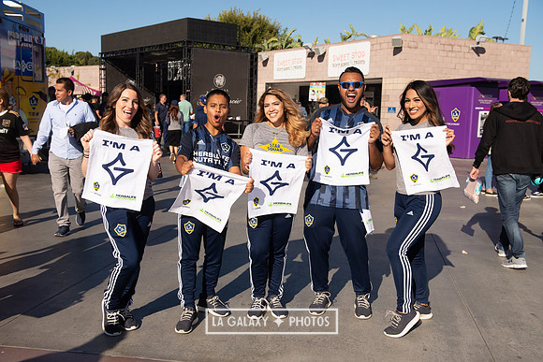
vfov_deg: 33.4
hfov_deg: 48.4
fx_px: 603
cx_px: 272
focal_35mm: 40
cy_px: 181
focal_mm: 40
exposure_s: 1/2000
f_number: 5.6
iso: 200
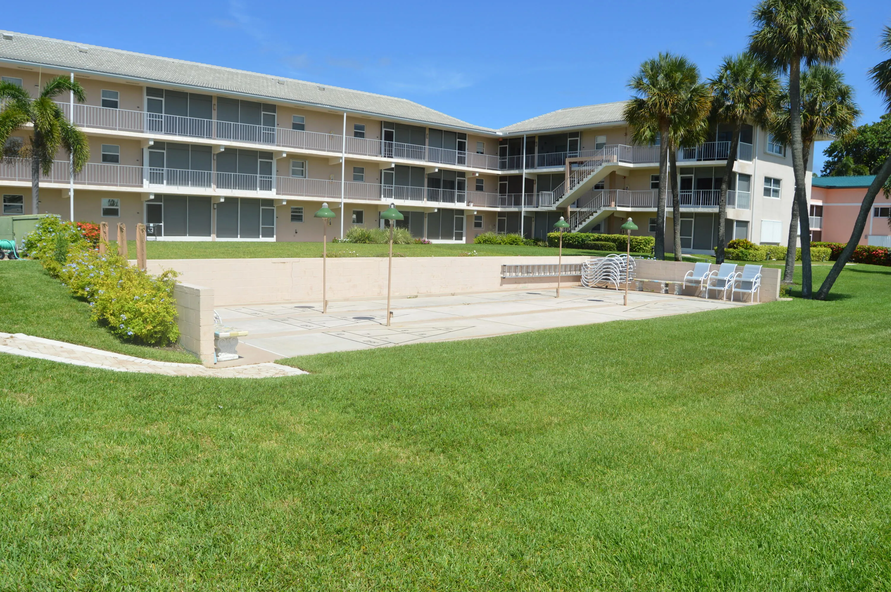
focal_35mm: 27
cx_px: 446
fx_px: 668
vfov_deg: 47.8
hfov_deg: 67.4
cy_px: 296
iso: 100
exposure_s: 1/320
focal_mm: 18
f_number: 9
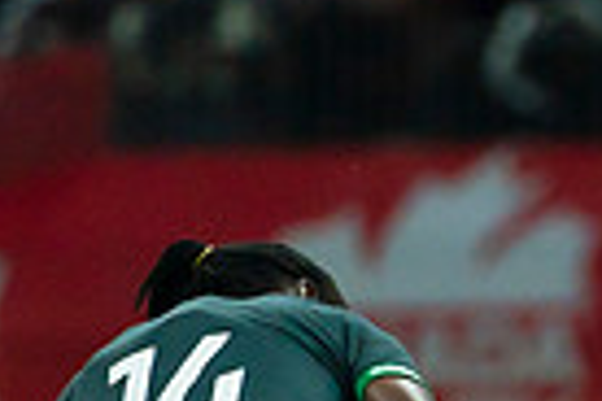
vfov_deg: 0.6
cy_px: 228
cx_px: 816
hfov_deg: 0.9
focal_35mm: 2190
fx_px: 36619
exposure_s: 1/3200
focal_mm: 280
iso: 4000
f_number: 4
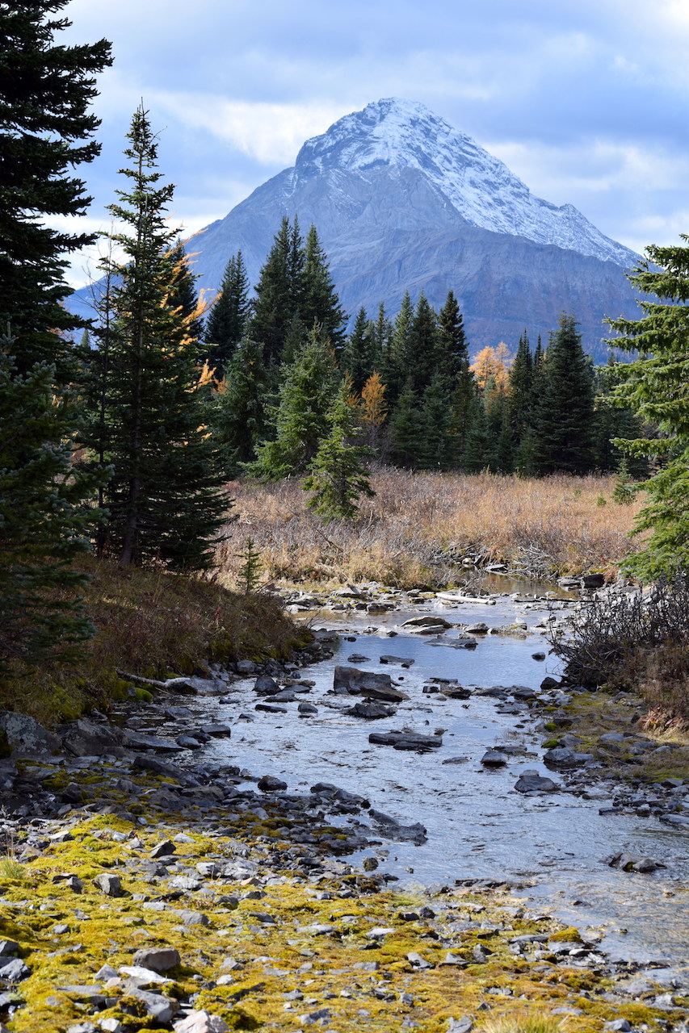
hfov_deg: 16.5
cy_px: 516
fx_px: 2369
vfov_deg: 24.6
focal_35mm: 82
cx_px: 344
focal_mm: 55
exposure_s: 1/320
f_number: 8
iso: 200
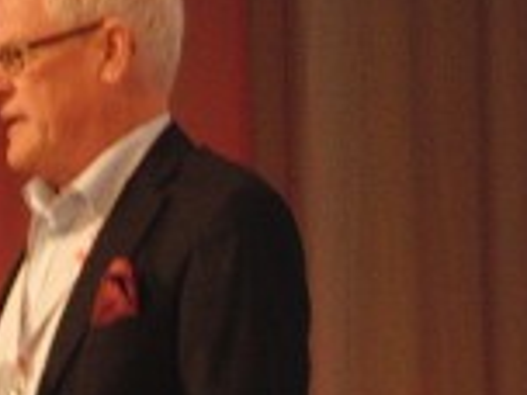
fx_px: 9424
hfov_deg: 3.2
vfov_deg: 2.4
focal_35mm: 619
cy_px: 246
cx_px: 97
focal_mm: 32.1
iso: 400
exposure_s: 1/30
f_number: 4.5
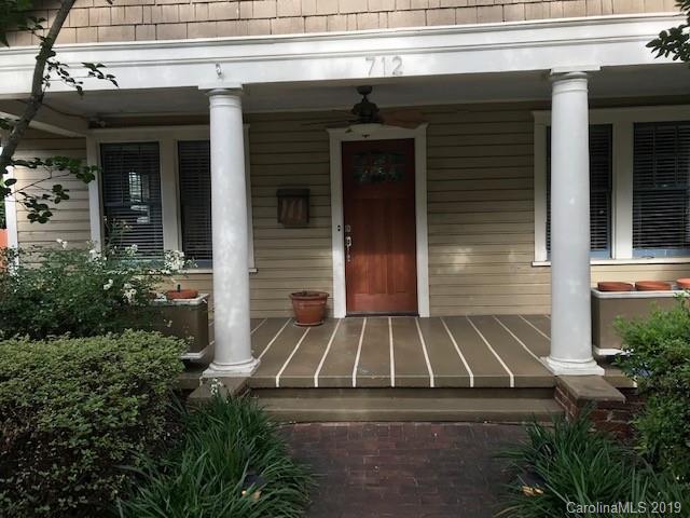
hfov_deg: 63.4
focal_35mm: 28
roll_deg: +0.8
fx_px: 558
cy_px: 259
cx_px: 345
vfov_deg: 49.7
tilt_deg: -4.3
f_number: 1.8
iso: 20
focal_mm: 3.99
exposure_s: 1/245
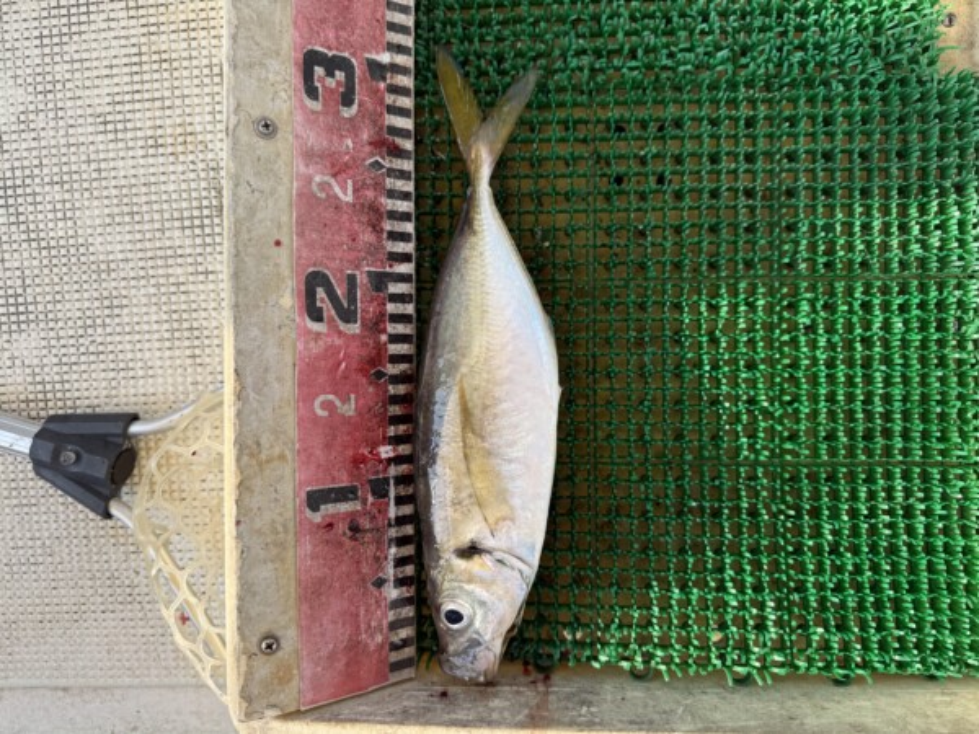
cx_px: 490
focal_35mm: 24
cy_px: 367
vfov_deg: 56.8
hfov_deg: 71.6
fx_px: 679
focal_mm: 6.76
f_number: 1.78
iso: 80
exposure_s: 1/888
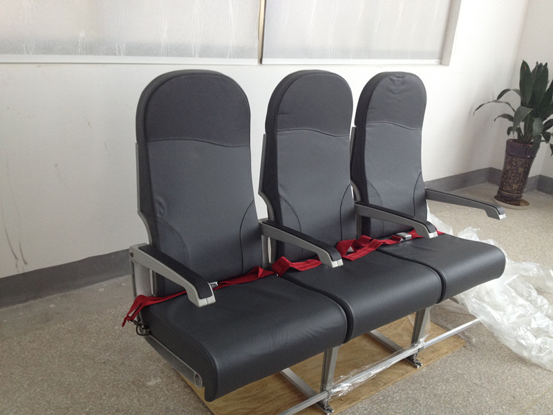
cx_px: 276
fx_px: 559
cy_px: 208
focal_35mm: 35
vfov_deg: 40.7
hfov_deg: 52.6
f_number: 2.4
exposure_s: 1/20
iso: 100
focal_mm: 4.28
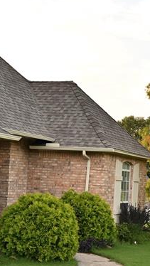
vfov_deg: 25.3
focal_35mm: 84
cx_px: 167
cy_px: 165
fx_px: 591
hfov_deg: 14.1
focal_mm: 19.5
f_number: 5
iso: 200
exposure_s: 1/200
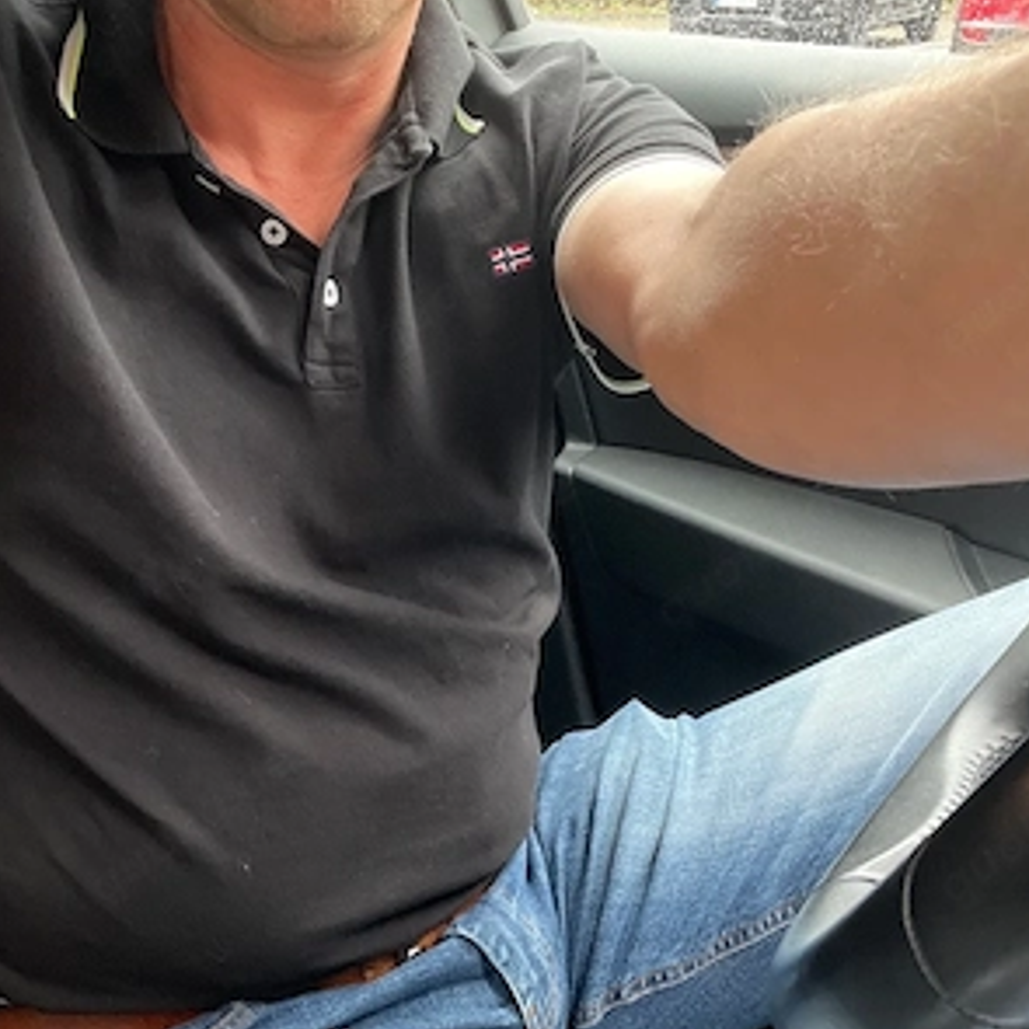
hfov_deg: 46.0
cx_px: 516
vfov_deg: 45.9
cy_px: 579
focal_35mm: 36
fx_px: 1211
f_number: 2.2
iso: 320
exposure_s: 1/60
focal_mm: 2.71
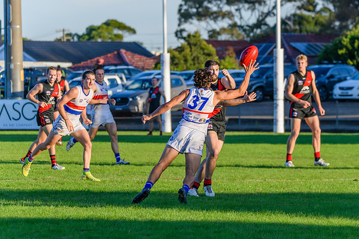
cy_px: 135
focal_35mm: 264
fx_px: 2634
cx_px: 205
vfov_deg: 5.2
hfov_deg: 7.8
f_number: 5.3
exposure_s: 1/2000
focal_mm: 200
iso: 1000
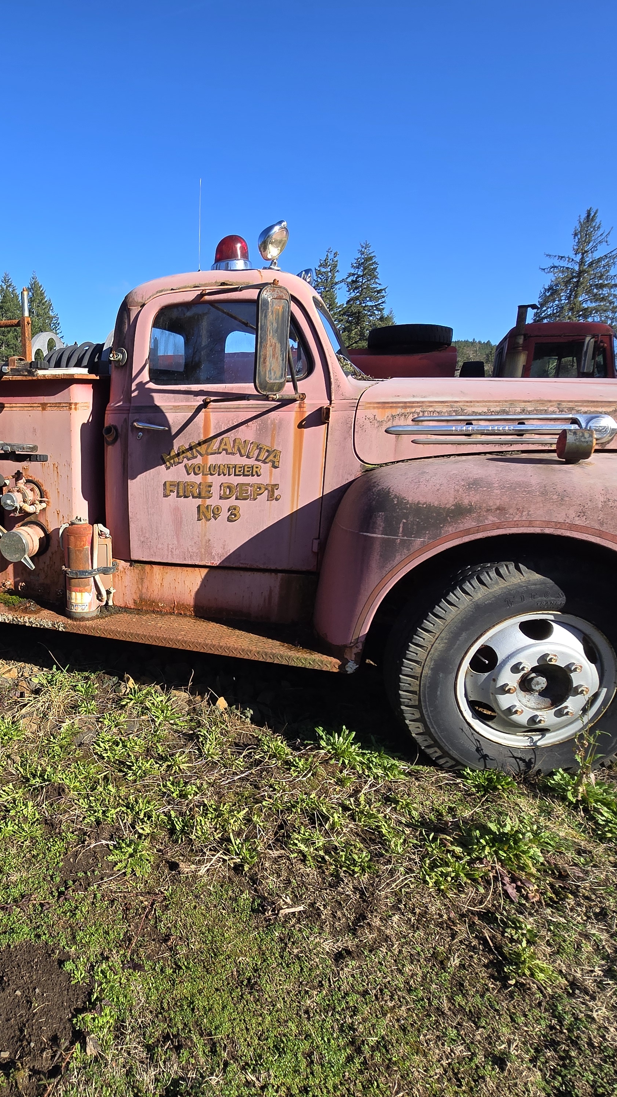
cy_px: 548
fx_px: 553
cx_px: 76
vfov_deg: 89.6
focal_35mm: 19
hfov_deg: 52.2
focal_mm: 2.2
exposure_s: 1/1297
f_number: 2.2
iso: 50
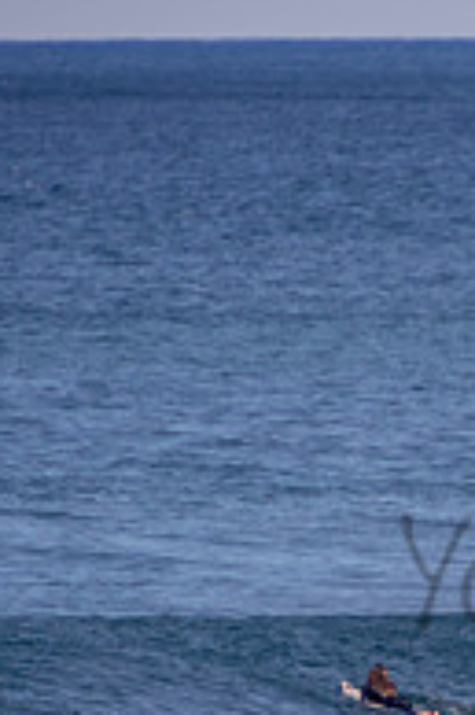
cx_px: 781
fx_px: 37669
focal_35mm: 1900
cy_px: 540
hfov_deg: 0.7
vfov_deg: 1.1
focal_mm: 400
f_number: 5.6
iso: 220
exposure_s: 1/1250
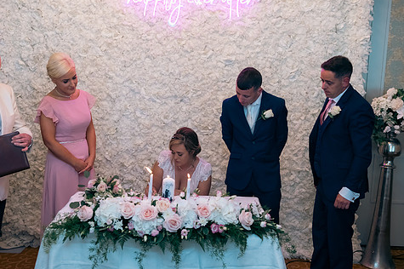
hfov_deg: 44.4
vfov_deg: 30.5
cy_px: 134
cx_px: 179
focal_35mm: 44
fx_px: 493
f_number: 3.5
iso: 640
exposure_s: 1/160
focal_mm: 36
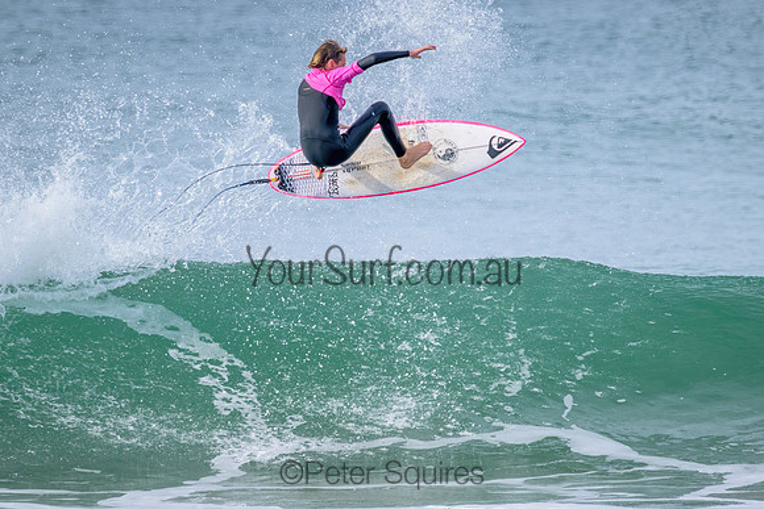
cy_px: 256
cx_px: 430
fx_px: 19573
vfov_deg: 1.5
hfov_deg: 2.2
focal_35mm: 922
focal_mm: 800
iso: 900
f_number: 11
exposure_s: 1/800
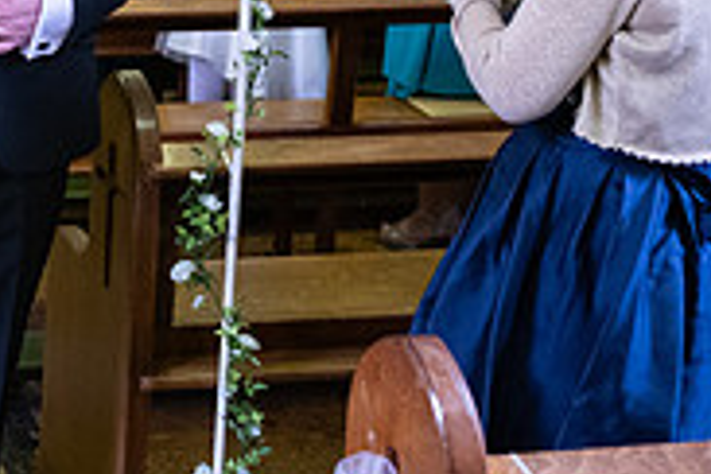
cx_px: -288
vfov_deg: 16.6
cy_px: -200
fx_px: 1501
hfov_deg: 22.8
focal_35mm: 76
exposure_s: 1/160
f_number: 3.5
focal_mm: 24
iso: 1250
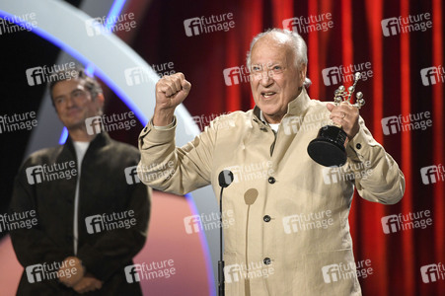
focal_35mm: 200
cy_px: 148
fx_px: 2470
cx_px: 222
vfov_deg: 6.9
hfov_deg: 10.3
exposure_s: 1/400
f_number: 4
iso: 2500
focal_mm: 200
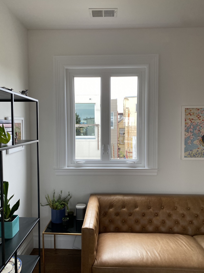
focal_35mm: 26
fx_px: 204
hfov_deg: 53.1
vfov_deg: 67.3
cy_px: 136
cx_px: 102
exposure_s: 1/118
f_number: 1.8
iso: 100
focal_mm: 4.25
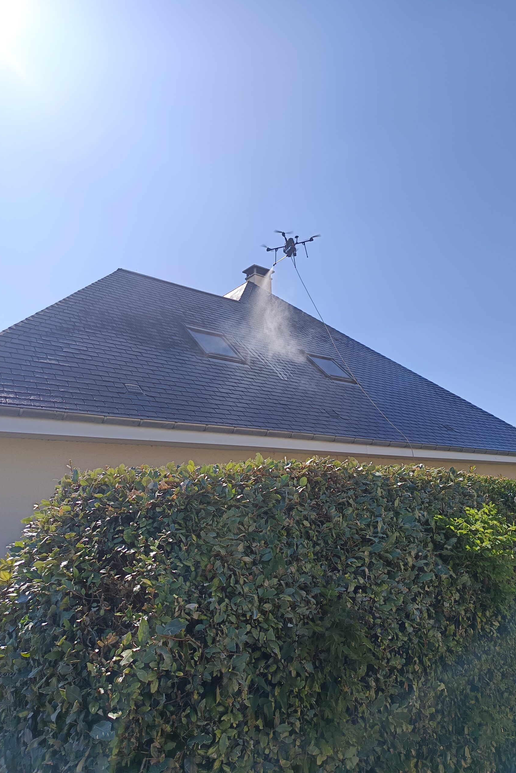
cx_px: 278
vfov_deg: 71.5
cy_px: 386
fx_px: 537
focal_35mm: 25
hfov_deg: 51.2
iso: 51
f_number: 1.7
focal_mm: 5.31
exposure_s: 1/639
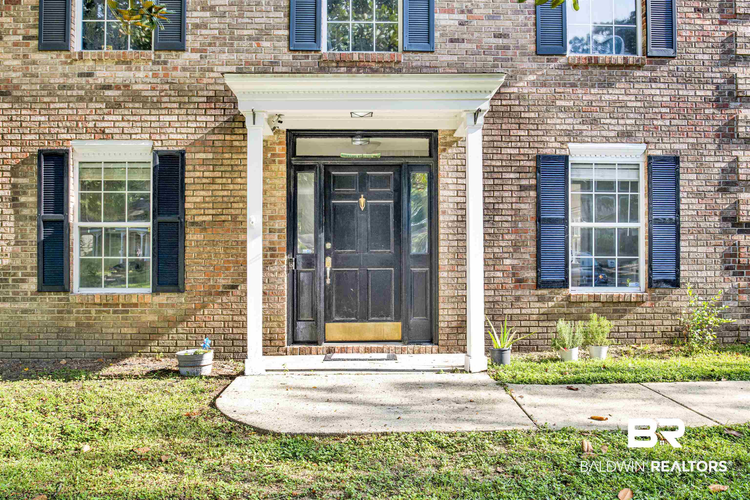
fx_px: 667
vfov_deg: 41.1
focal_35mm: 32
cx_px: 375
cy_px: 250
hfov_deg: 58.7
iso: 200
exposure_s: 1/100
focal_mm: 32
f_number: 11
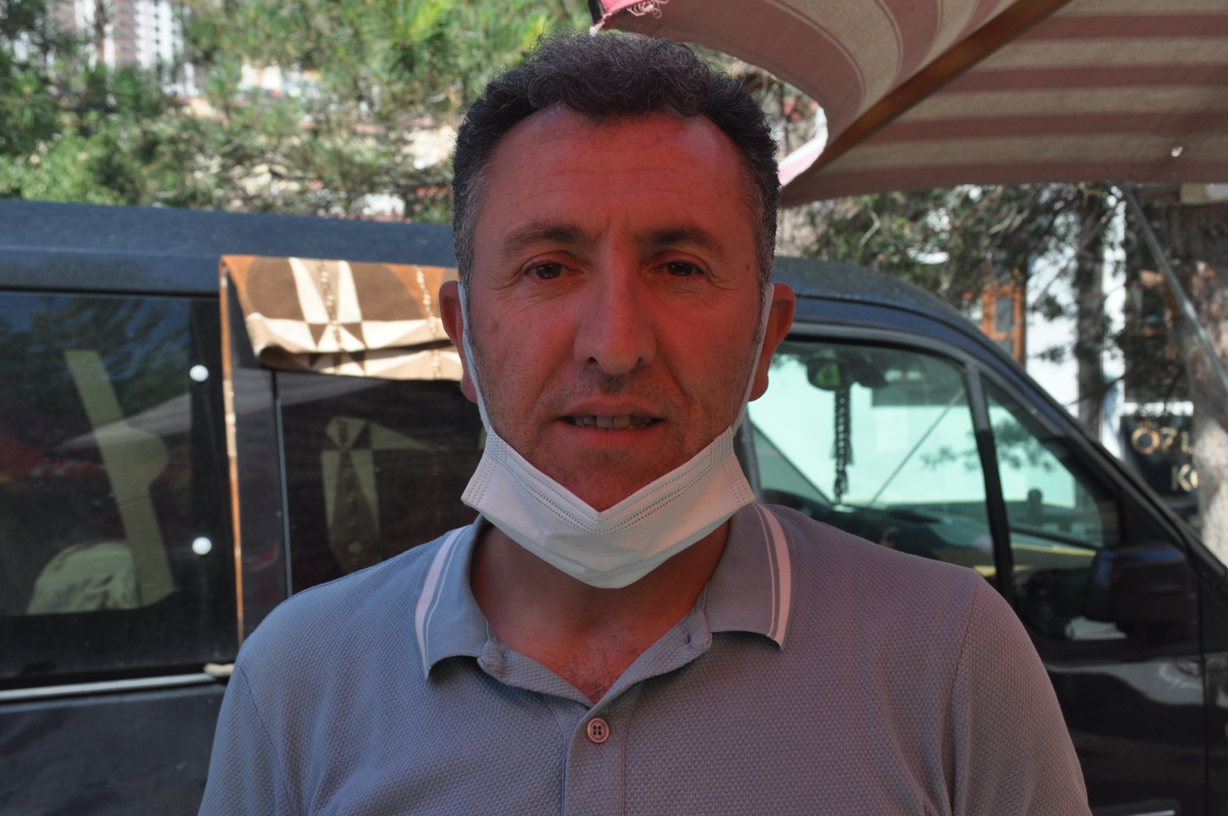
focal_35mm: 48
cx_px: 614
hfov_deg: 41.2
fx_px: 1635
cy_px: 408
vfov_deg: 28.0
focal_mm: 32
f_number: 9
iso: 320
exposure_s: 1/320
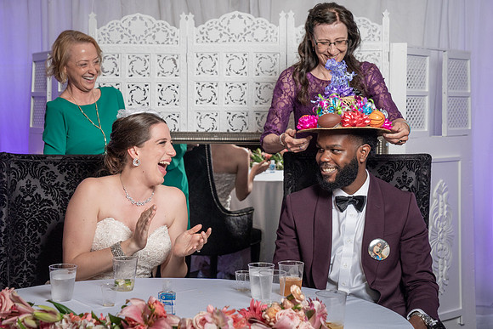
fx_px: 862
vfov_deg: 21.6
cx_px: 236
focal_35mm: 63
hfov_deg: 31.9
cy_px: 135
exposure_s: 1/200
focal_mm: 52
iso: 1000
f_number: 5.6
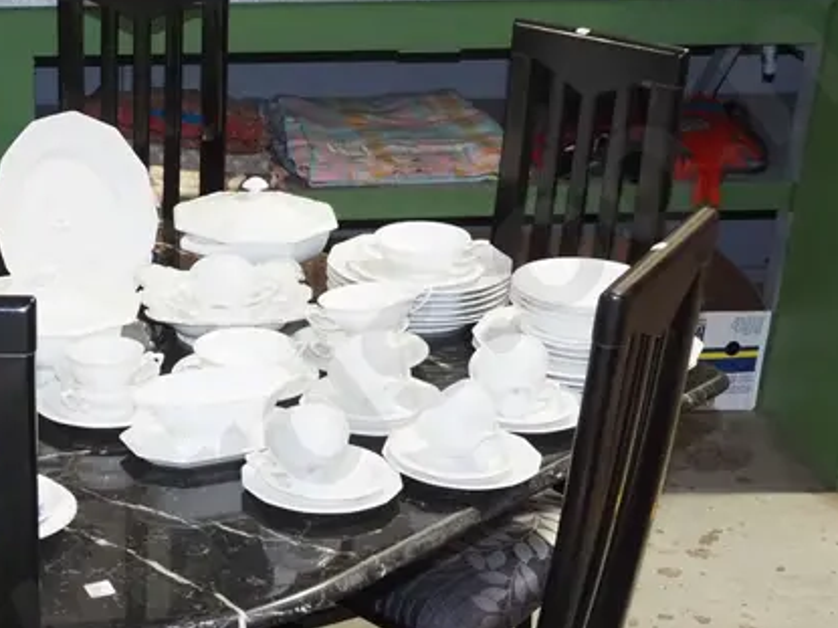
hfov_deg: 25.5
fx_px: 1791
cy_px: 600
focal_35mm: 74
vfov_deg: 19.4
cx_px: 85
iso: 2000
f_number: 5.6
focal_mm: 15
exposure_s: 1/60
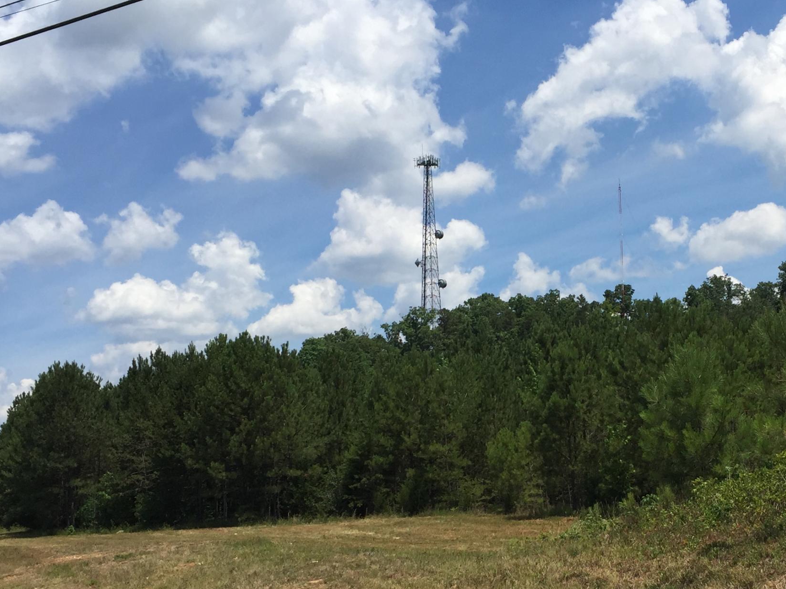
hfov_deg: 35.7
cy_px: 415
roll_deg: +1.8
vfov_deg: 27.3
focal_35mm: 53
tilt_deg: +0.0
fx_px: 1203
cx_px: 549
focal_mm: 4.15
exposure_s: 1/2825
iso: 32
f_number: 2.2
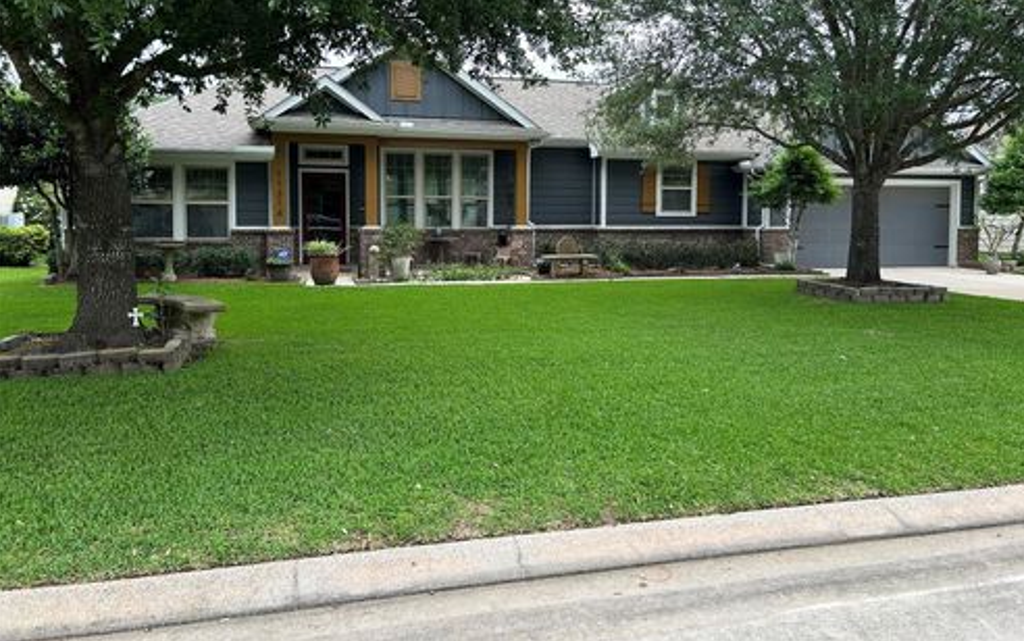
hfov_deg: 66.4
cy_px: 253
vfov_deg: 44.3
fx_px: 782
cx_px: 518
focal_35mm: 28
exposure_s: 1/289
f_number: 1.5
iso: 40
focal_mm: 5.7
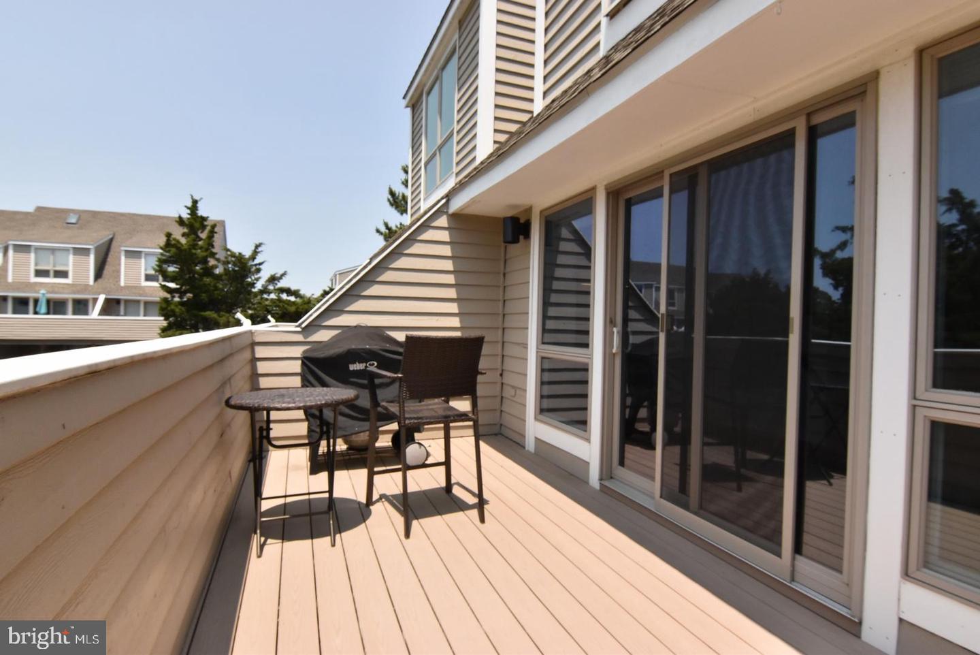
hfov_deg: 90.0
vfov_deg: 67.5
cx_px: 490
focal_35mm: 18
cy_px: 328
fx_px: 490
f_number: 14
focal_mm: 12
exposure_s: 1/800
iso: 800
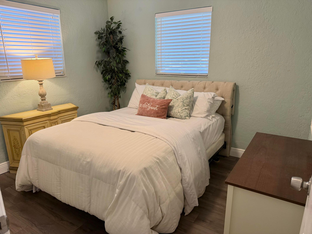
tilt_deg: -16.4
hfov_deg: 71.6
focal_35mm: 24
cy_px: 117
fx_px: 216
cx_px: 156
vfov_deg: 56.8
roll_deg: +0.5
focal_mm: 6.76
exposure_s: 1/60
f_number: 1.78
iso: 160
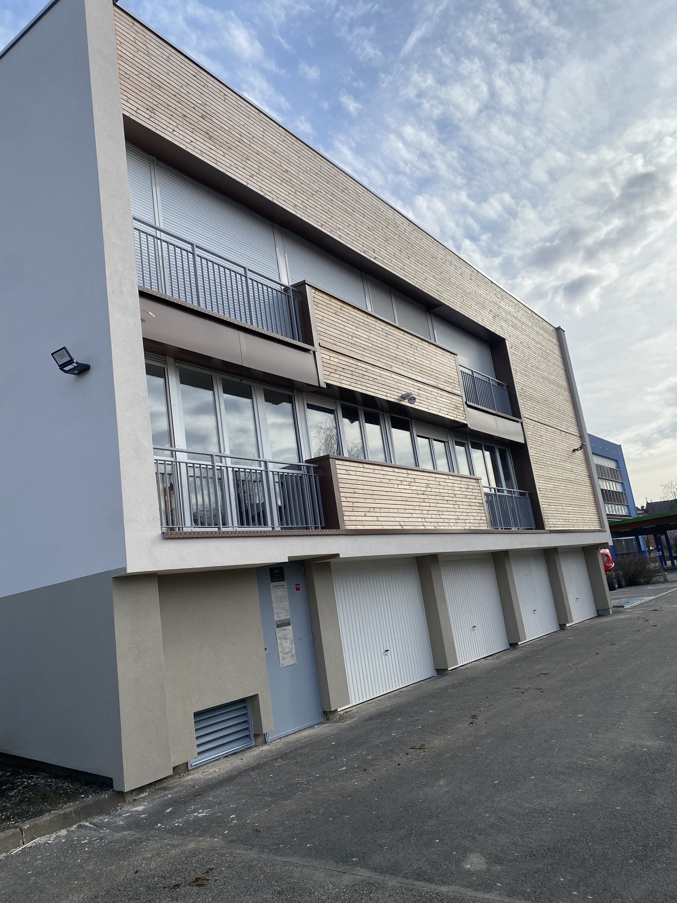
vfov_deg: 67.3
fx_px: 678
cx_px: 338
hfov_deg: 53.1
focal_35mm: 26
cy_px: 452
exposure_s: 1/3610
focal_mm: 4.25
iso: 32
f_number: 1.8
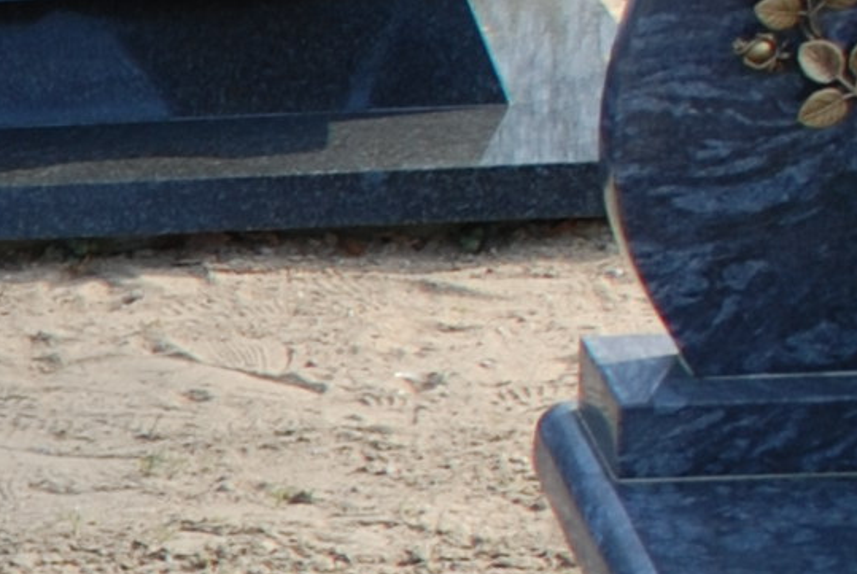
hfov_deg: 9.4
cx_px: -1204
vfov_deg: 7.0
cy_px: 825
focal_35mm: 194
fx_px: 4625
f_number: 5.6
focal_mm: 18
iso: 100
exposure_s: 1/125
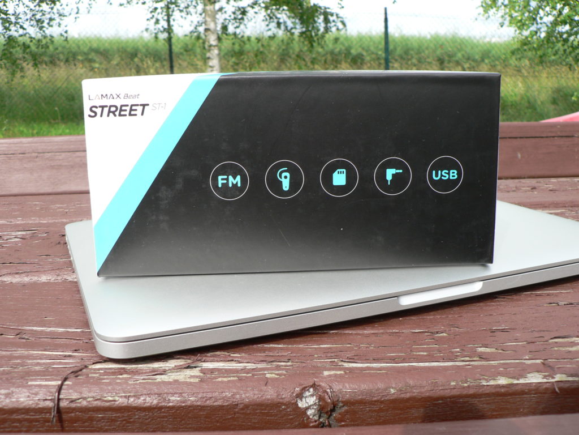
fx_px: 602
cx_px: 290
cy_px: 218
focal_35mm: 36
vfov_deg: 39.7
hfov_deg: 51.4
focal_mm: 6
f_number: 4
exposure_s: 1/200
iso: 80
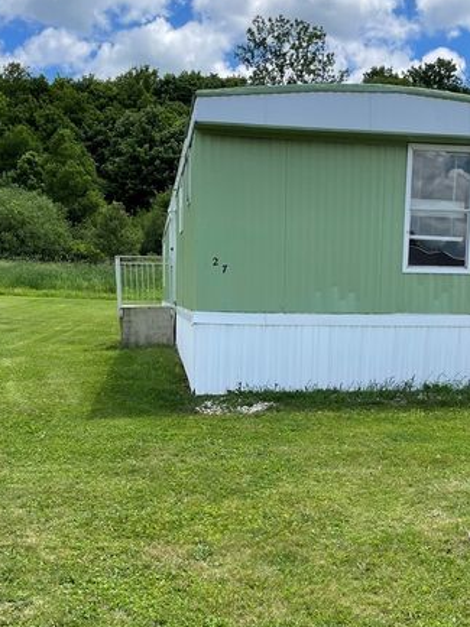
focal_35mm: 40
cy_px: 398
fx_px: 725
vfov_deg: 46.3
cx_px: 282
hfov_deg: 35.8
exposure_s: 1/2132
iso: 32
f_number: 1.6
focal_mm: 4.2
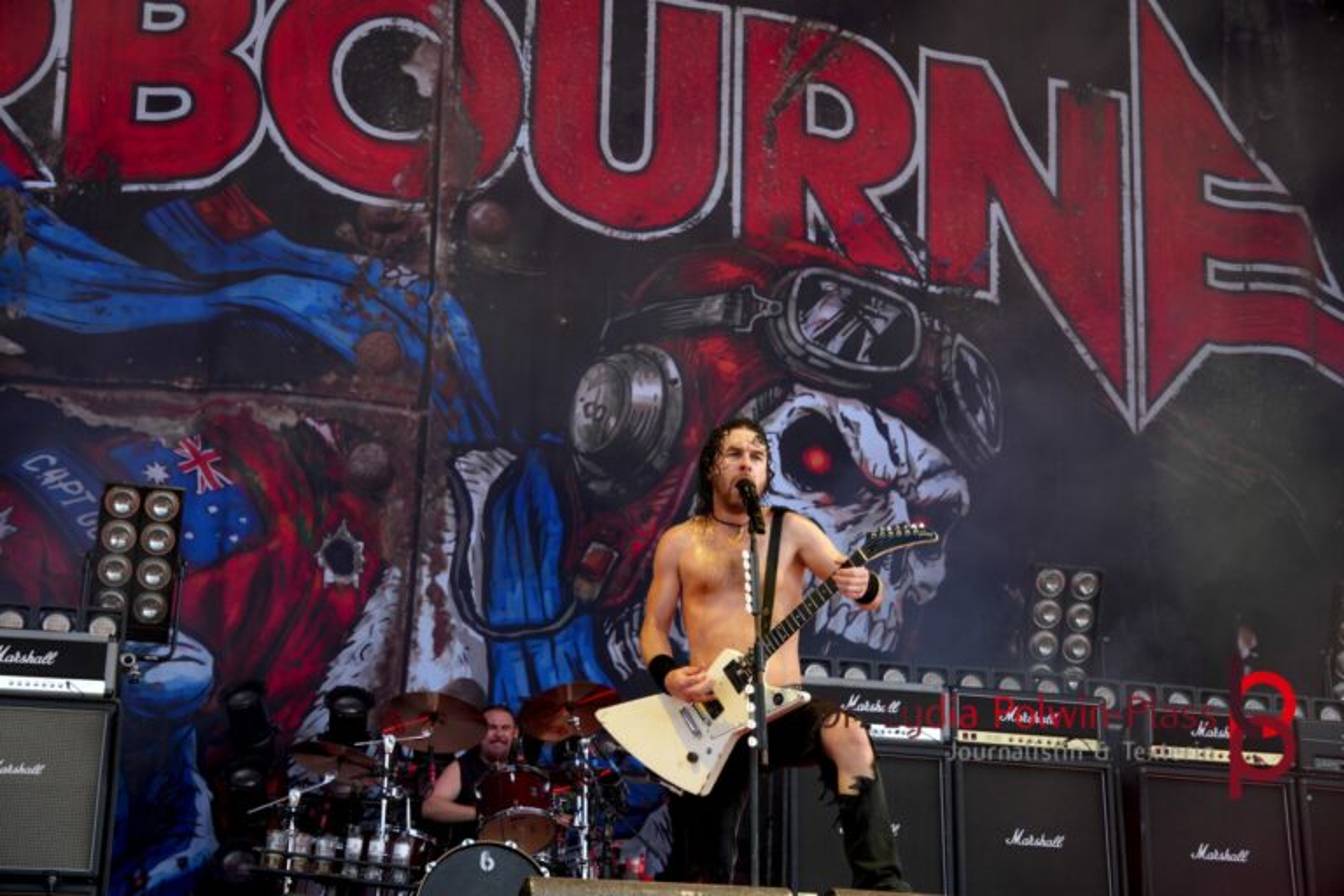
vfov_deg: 20.6
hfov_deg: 30.5
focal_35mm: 66
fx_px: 2464
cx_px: 672
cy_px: 448
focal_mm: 44
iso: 100
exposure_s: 1/160
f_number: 4.5
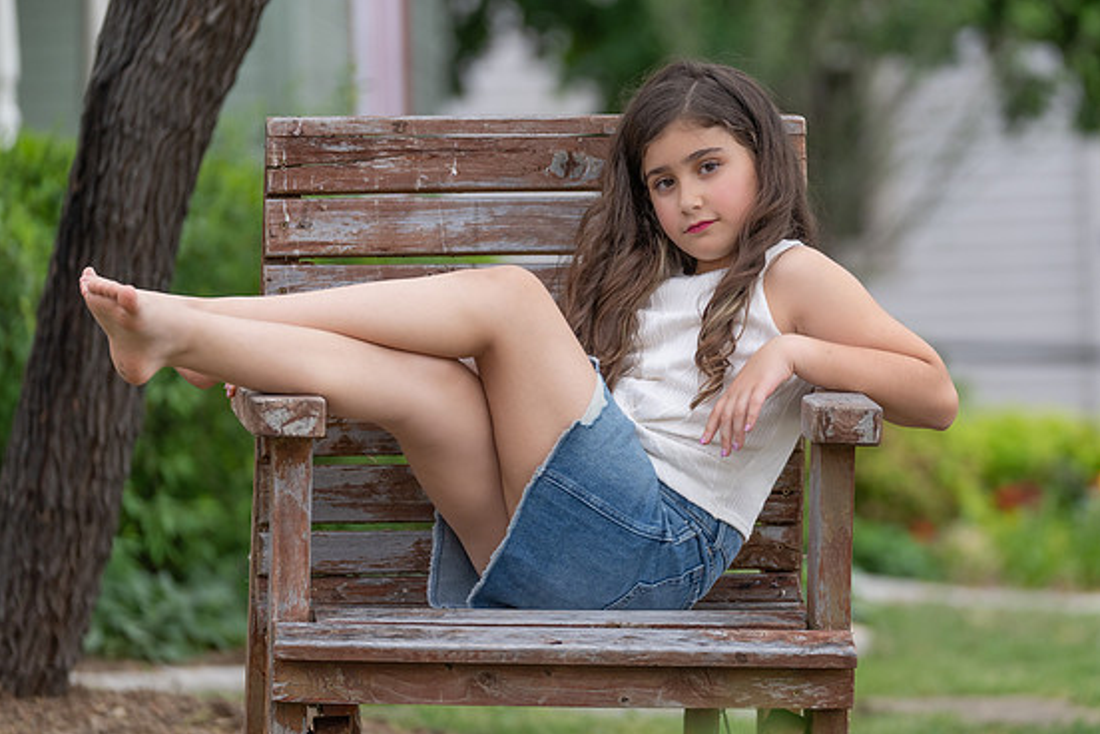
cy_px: 297
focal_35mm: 187
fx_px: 5713
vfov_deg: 7.3
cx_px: 680
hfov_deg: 11.0
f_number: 2.8
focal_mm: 140
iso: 320
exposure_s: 1/320
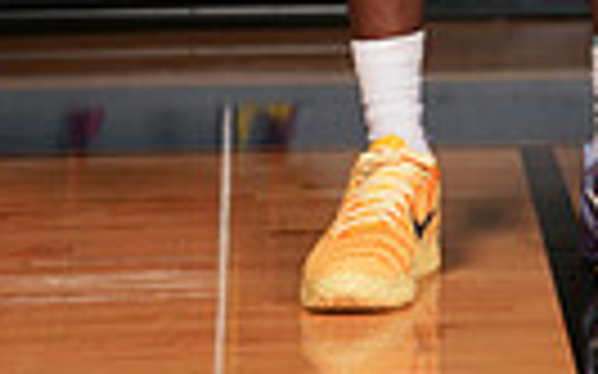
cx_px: 540
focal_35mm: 152
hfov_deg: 13.6
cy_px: -622
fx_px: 2476
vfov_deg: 7.8
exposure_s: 1/200
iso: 250
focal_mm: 44
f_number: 6.3
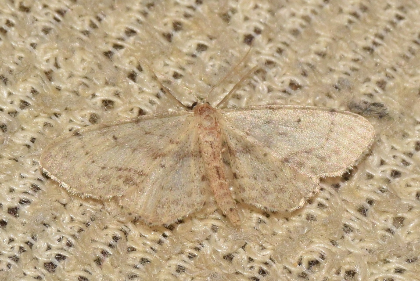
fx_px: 2452
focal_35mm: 210
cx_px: 210
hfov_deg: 9.8
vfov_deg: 6.6
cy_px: 140
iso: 400
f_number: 16
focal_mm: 140
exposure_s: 1/160
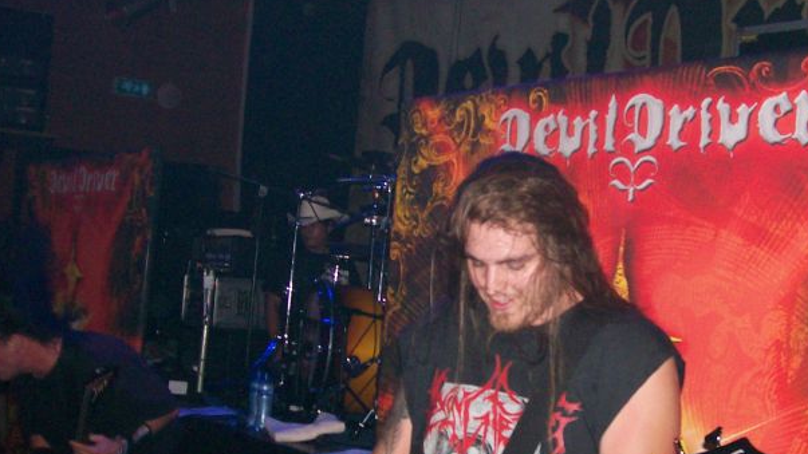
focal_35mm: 52
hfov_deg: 39.7
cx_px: 480
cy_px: 253
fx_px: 1114
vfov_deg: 23.0
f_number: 2.7
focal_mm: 6
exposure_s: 1/64
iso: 140
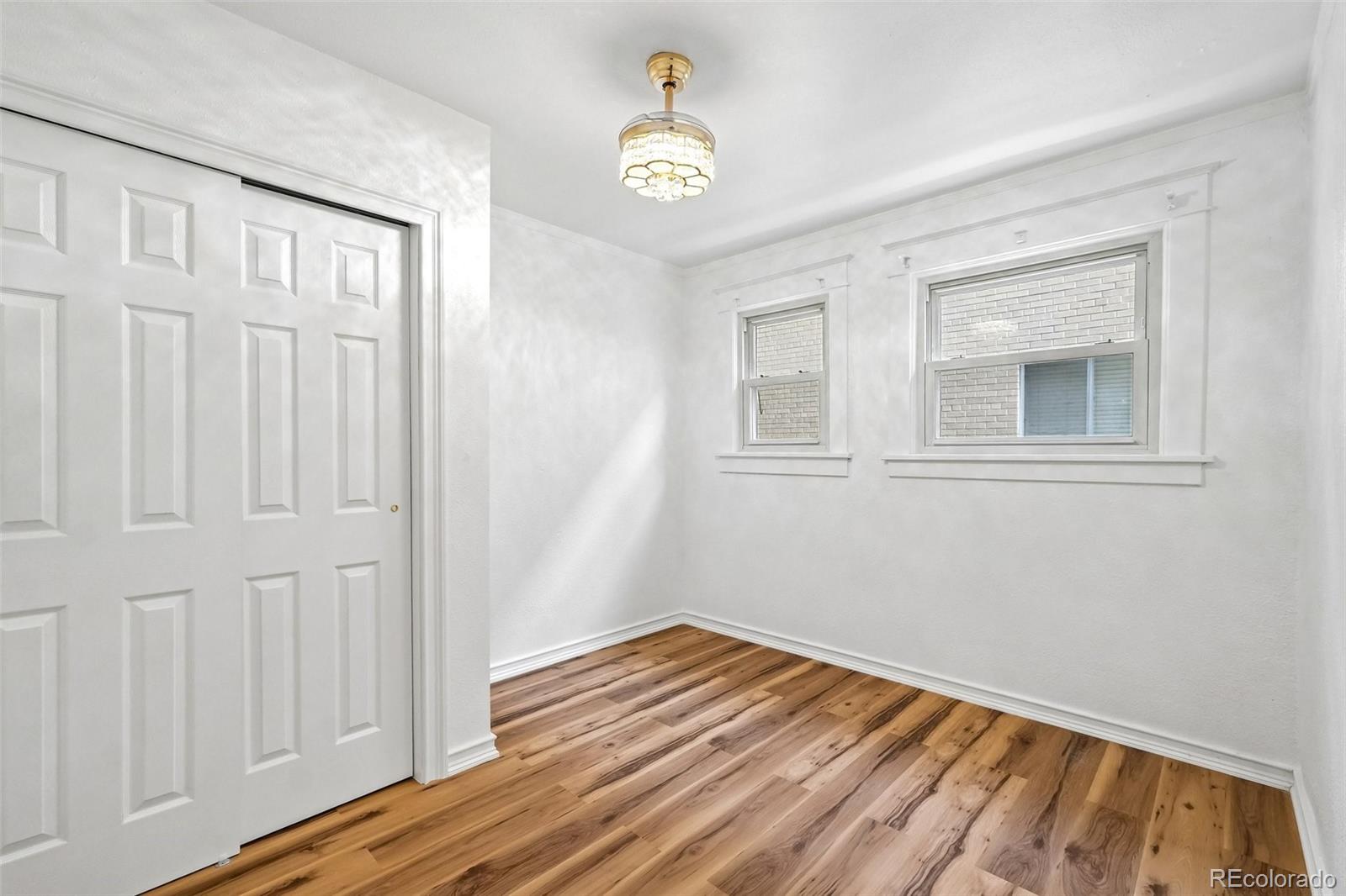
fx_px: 561
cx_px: 673
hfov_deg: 100.4
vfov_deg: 77.3
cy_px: 448
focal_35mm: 15
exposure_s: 1/50
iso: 800
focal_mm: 10
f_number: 8
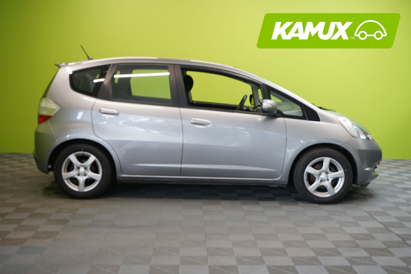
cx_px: 206
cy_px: 137
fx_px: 525
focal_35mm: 46
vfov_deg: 29.2
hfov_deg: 42.7
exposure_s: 1/30
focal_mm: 46
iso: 1250
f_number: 6.3
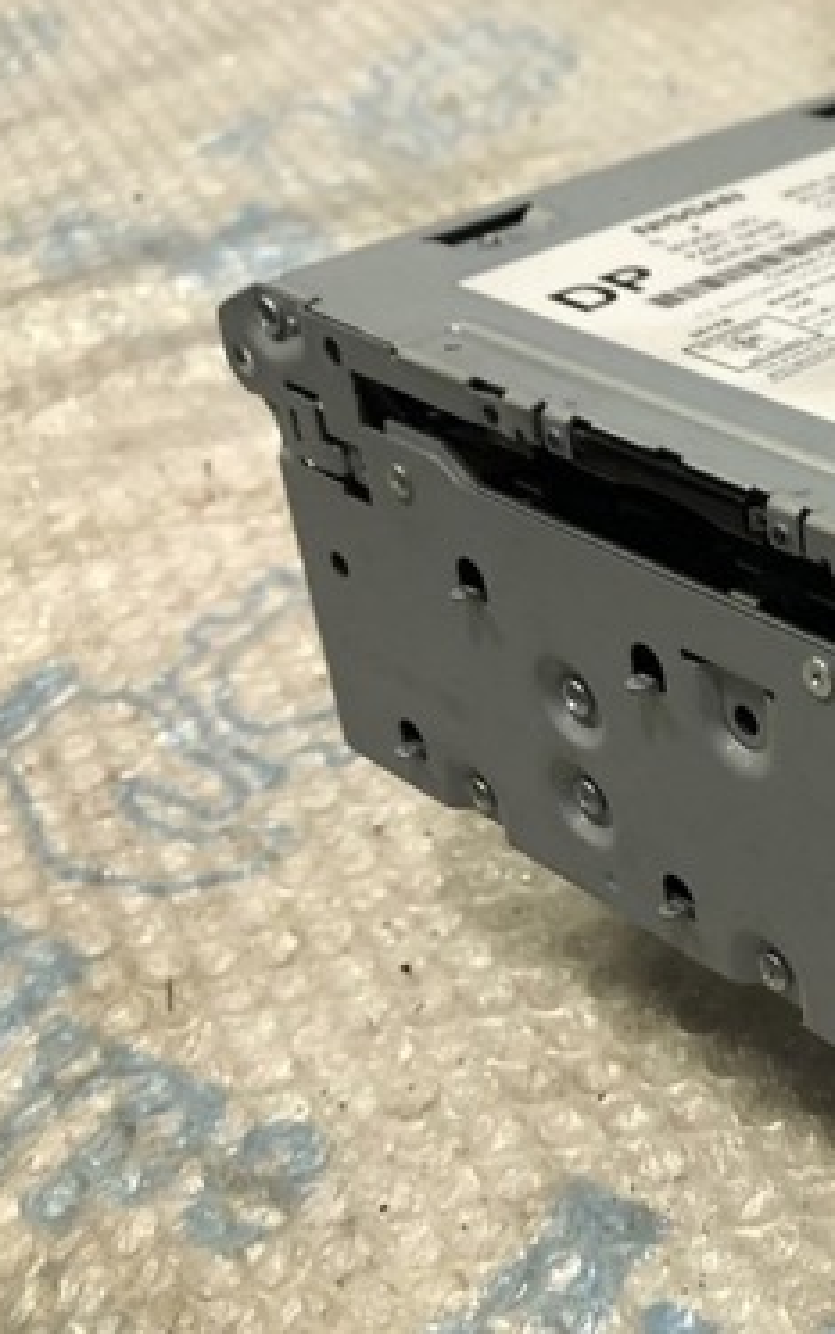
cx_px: 1072
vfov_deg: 39.4
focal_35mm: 51
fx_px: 1854
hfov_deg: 22.8
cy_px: 538
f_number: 1.8
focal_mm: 4
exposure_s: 1/33
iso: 32
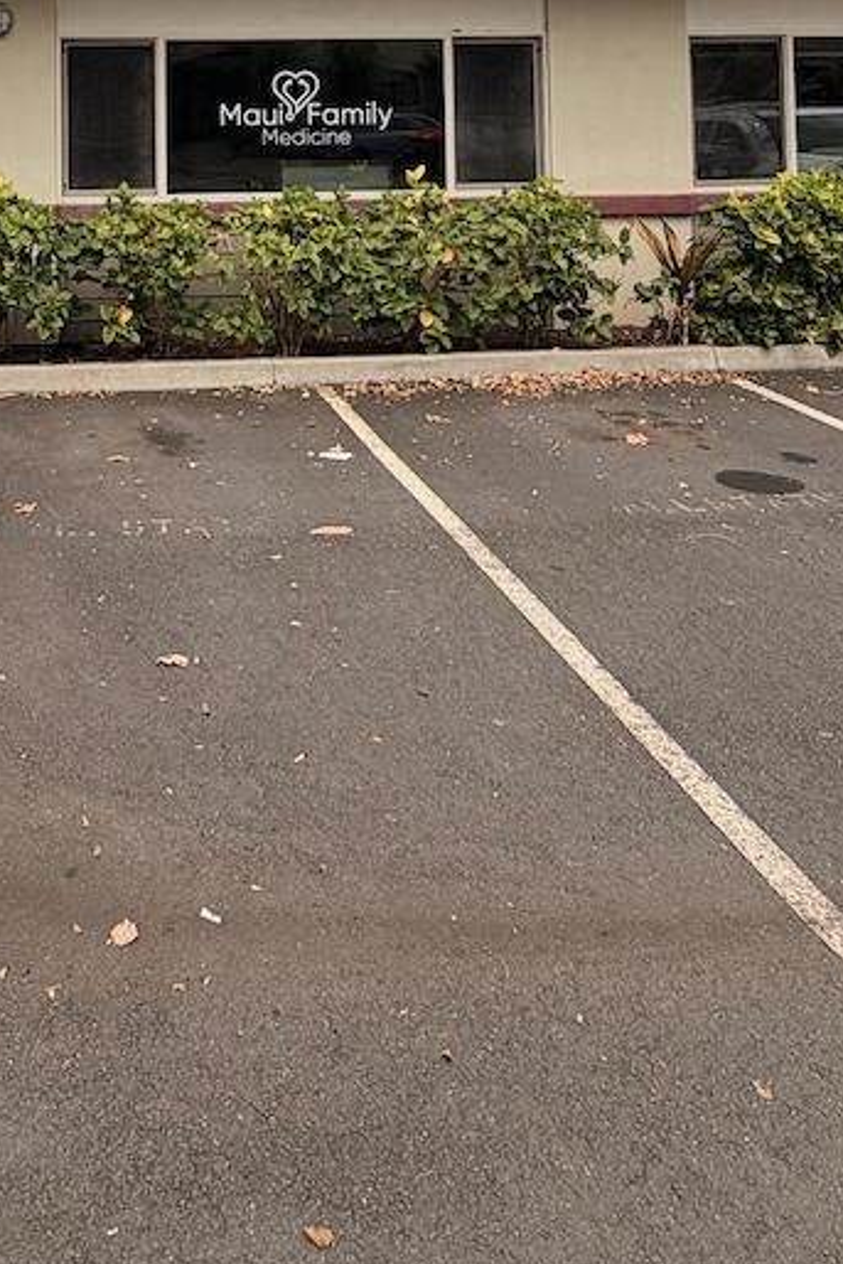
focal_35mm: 34
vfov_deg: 49.0
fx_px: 1193
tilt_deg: +3.2
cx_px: 162
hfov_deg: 37.4
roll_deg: +1.0
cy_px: 96
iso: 20
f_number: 2.2
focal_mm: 2.22
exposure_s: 1/1399
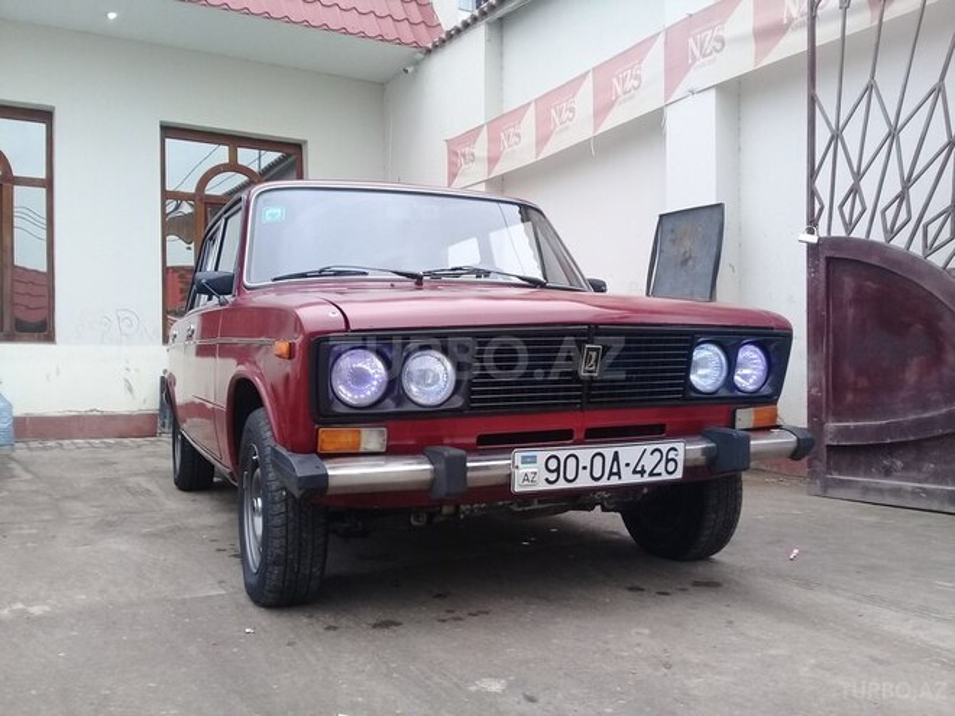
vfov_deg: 45.4
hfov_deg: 58.4
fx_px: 855
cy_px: 358
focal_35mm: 31
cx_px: 478
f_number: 2.2
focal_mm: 3.3
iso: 50
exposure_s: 1/114
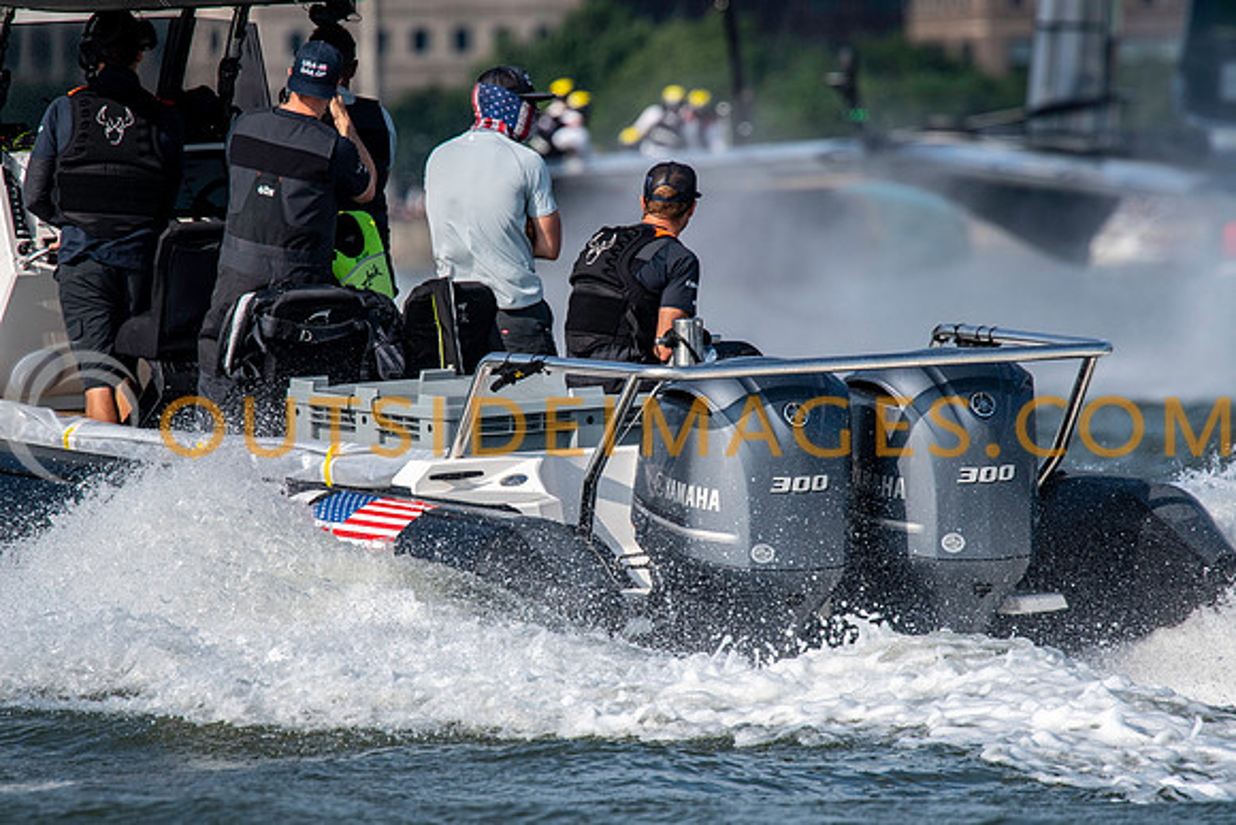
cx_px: 618
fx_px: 21634
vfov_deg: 2.2
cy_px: 412
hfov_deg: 3.3
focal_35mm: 630
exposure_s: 1/2500
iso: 500
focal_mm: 420
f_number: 5.6
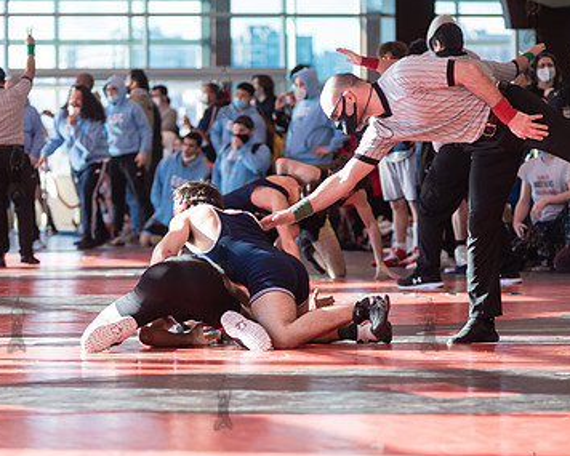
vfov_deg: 6.6
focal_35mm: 233
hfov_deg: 8.3
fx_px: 3932
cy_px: 247
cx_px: 223
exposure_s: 1/400
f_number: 4
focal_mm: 145
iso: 400
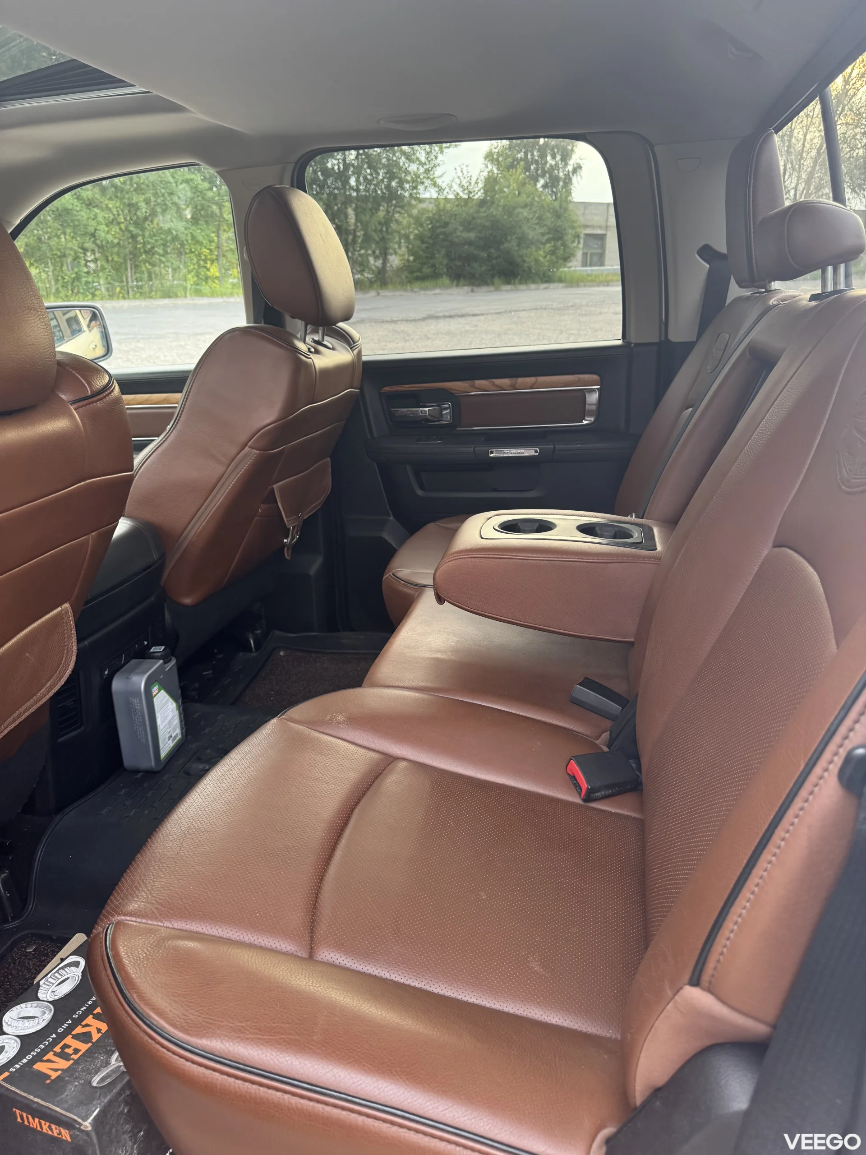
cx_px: 433
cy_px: 578
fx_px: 801
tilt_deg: -17.7
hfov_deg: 56.8
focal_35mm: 24
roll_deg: -3.3
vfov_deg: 71.6
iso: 200
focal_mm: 6.76
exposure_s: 1/121
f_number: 1.78
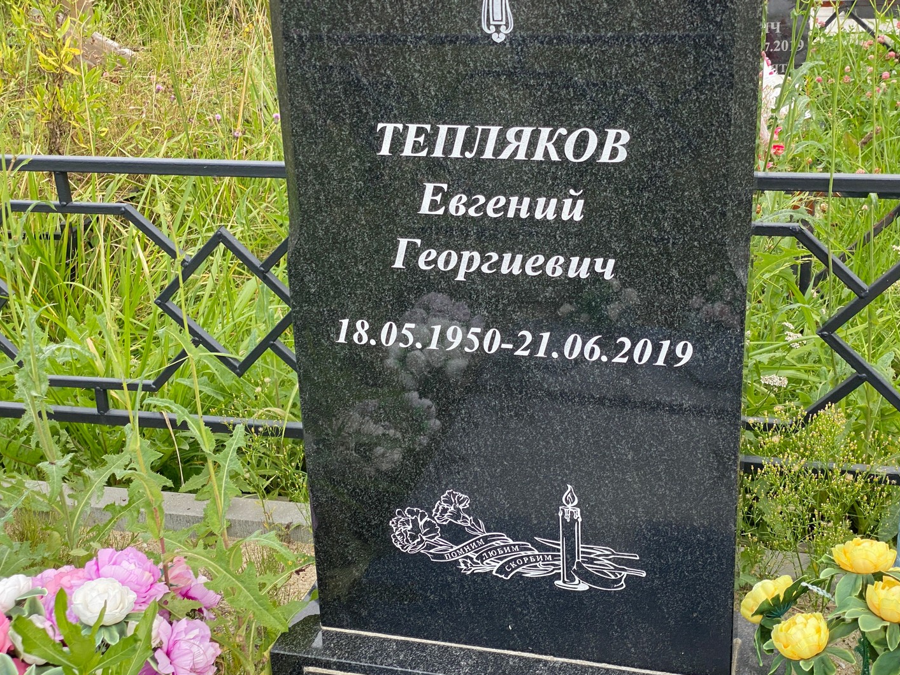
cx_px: 458
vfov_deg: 27.5
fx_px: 1378
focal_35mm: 53
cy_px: 340
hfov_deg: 36.2
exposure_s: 1/387
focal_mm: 6
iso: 20
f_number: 2
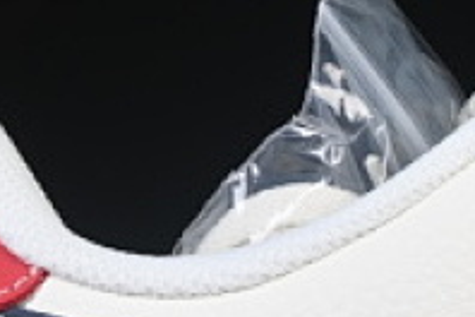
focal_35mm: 409
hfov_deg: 5.0
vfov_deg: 3.4
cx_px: 701
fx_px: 5396
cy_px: 343
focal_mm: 50
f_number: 8
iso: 160
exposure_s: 1/80
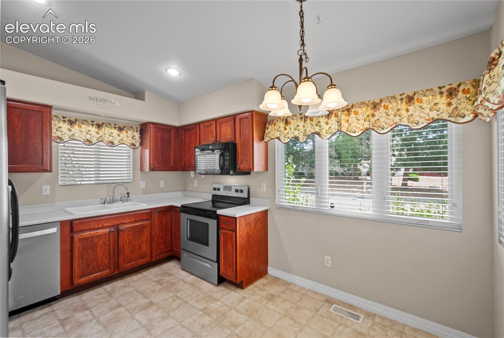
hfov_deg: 100.3
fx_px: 210
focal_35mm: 15
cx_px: 252
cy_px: 169
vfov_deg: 77.5
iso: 200
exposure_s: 1/8
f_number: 3.5
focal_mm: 10
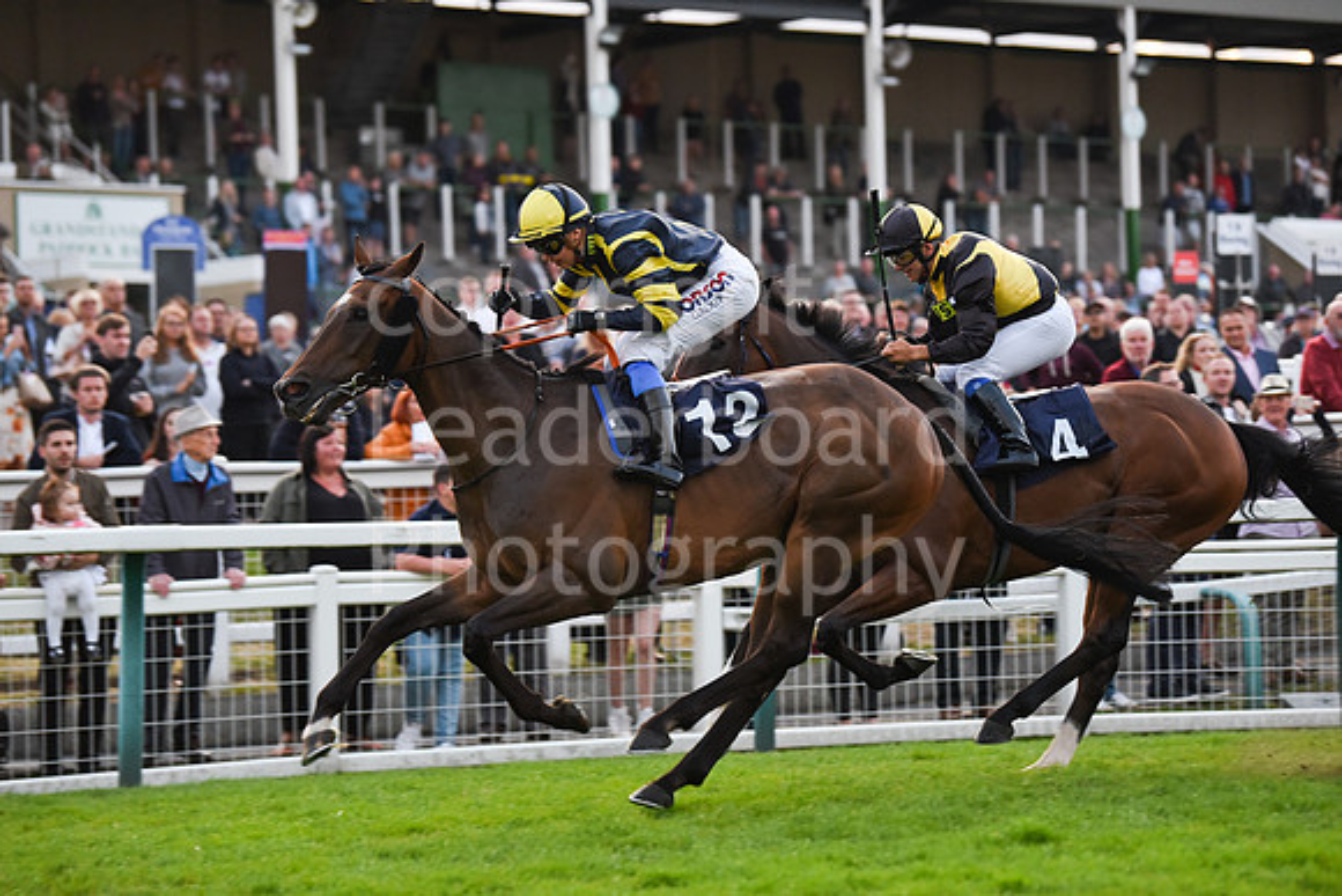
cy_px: 448
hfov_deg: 17.1
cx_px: 671
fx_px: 4474
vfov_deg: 11.4
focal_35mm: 120
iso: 2000
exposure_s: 1/800
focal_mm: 120
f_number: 2.8
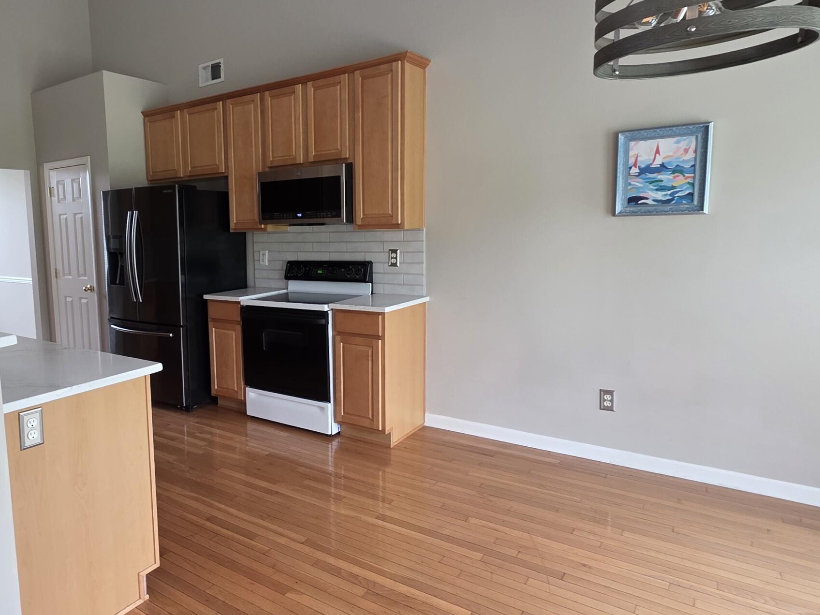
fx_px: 545
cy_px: 300
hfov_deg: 71.3
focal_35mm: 23
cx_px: 261
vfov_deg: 58.9
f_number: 1.9
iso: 200
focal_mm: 2.2
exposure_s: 1/60
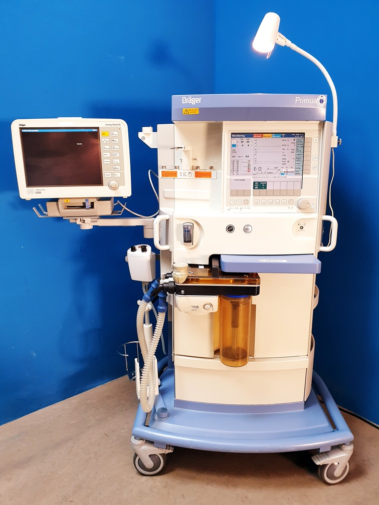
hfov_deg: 53.1
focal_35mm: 26
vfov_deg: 67.3
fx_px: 380
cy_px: 252
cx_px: 190
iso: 200
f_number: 2.4
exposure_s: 1/50
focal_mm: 4.3
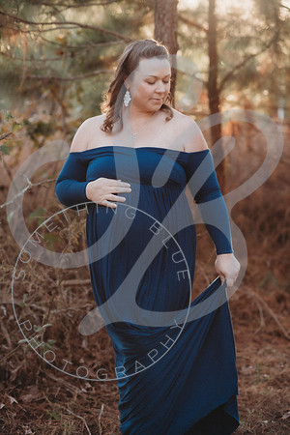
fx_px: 1027
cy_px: 218
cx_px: 145
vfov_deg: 23.9
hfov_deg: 16.1
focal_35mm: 85
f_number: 2.8
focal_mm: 85
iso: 100
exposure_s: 1/200
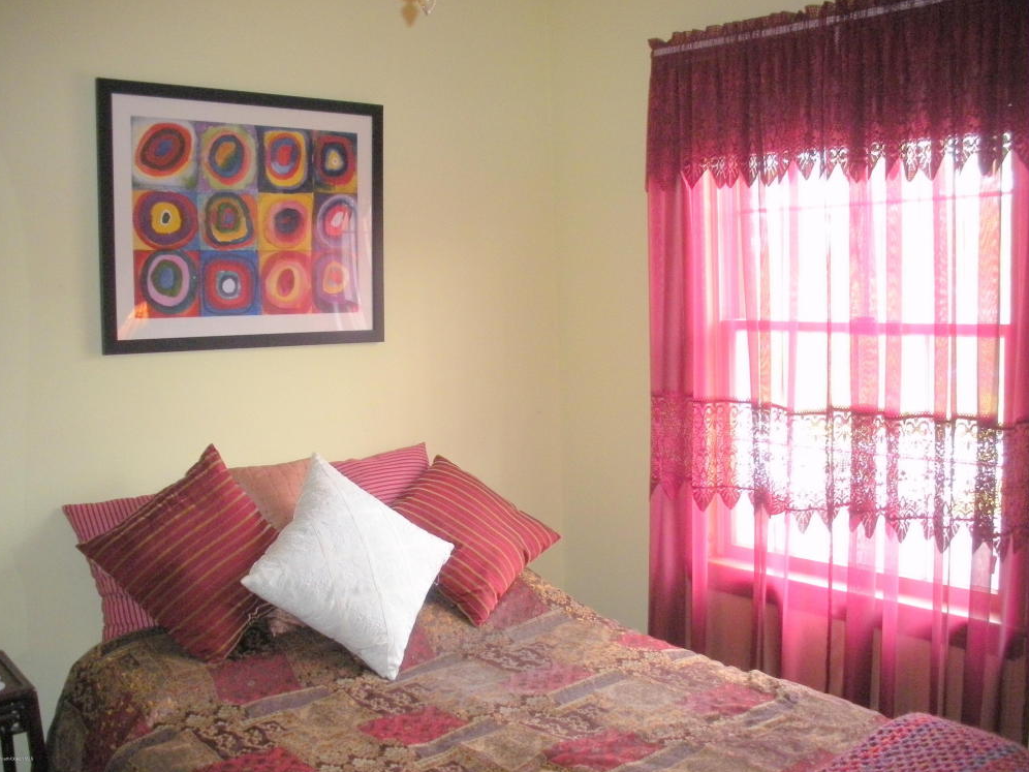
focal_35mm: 36
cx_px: 502
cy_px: 387
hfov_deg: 51.3
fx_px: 1070
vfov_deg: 39.7
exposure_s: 1/30
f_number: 3.5
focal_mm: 6.3
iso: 400
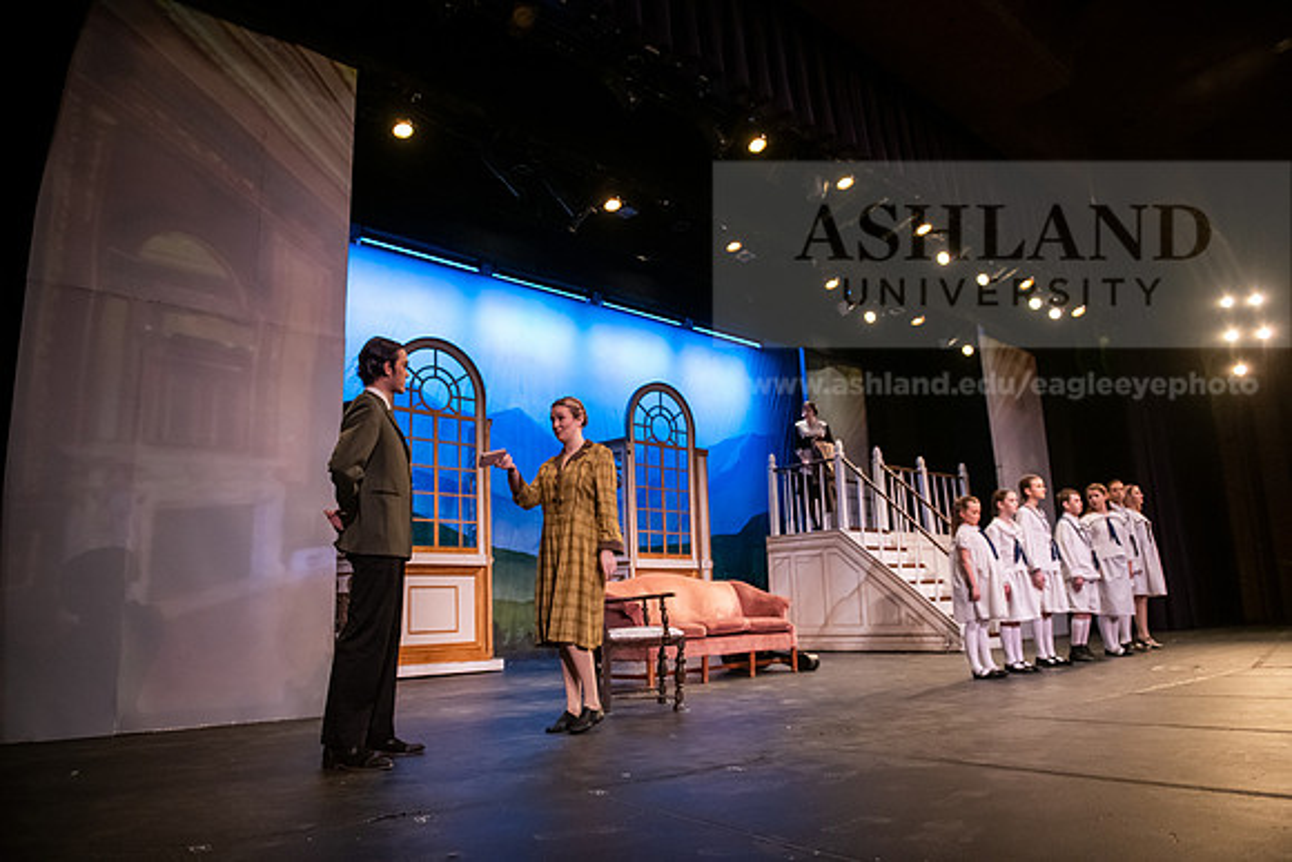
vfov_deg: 53.2
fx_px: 861
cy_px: 431
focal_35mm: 24
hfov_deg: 73.7
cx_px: 646
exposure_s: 1/160
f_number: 3.2
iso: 2500
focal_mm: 24
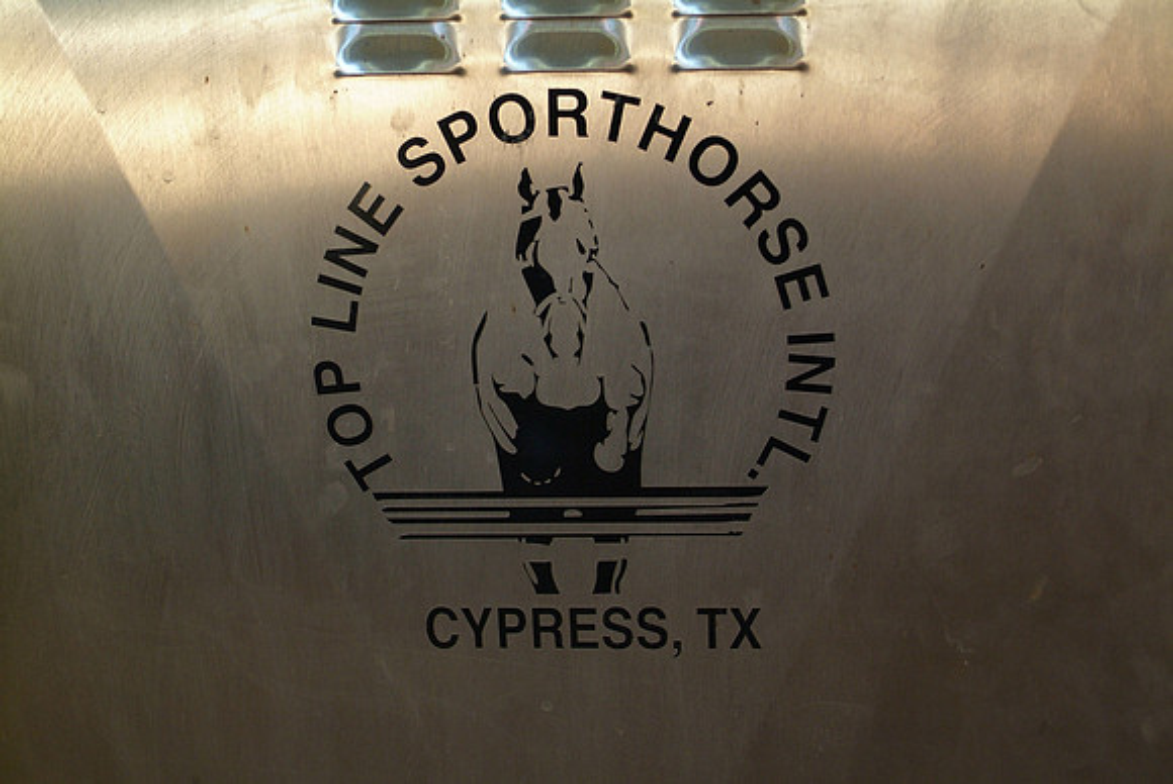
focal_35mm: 47
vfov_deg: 28.7
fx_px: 1533
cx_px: 586
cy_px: 392
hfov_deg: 41.9
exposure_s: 1/60
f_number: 2.8
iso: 800
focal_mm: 31
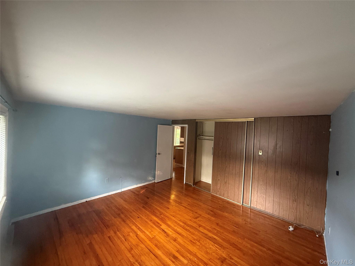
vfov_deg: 85.7
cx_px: 178
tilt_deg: +0.7
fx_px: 144
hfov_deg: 102.1
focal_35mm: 14
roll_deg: -2.8
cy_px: 133
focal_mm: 2.22
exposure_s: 1/60
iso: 400
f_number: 2.2
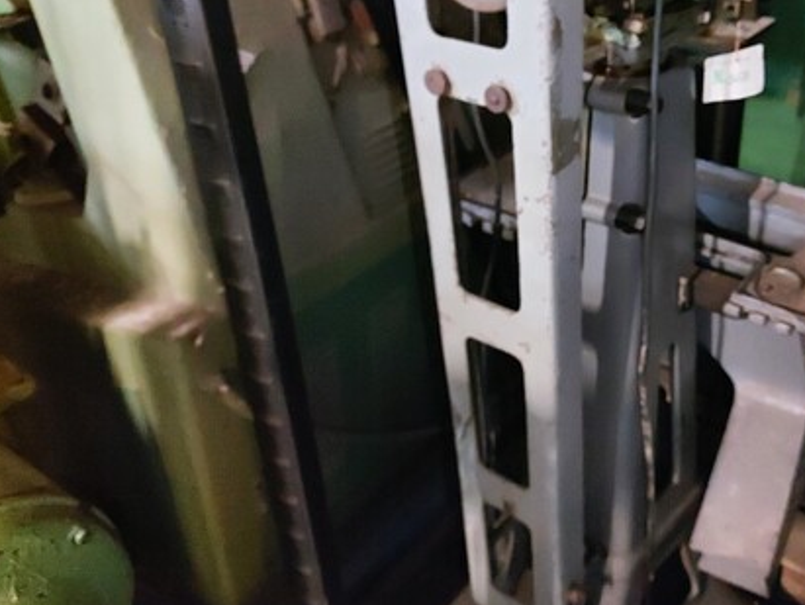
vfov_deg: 40.4
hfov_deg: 51.0
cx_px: 576
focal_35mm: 35
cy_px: 217
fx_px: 815
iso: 2000
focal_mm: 5.23
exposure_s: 1/17
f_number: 1.8
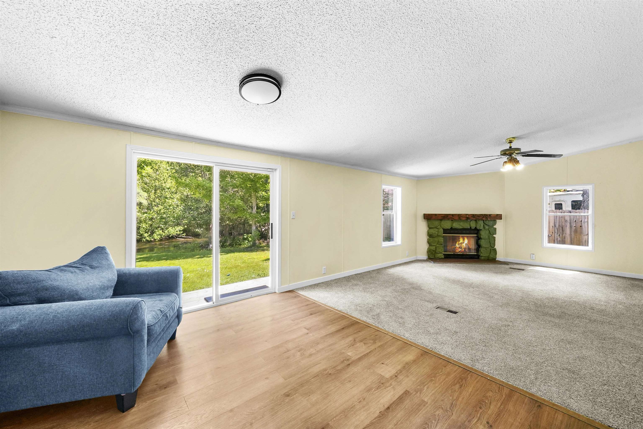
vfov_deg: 85.5
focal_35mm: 13
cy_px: 214
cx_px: 322
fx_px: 232
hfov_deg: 108.3
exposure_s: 1/4
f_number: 10
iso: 2000
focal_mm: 13
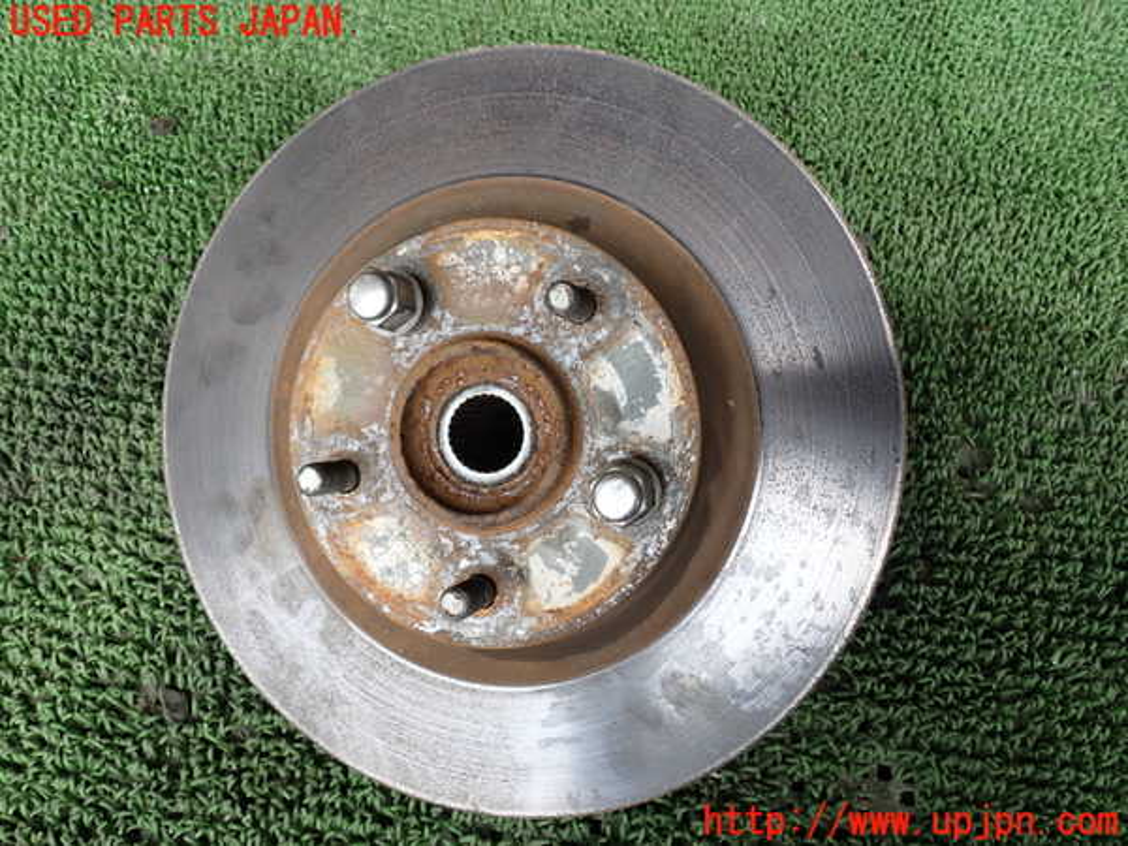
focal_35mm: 30
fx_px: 978
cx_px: 564
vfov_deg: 46.8
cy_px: 423
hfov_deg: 60.0
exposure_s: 1/200
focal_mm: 5.4
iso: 100
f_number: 2.3
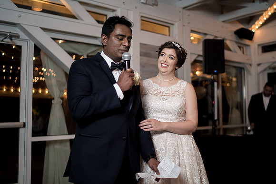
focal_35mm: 39
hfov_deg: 50.0
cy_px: 87
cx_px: 150
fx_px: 296
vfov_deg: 34.6
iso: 250
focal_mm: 35
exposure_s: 1/200
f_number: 1.4
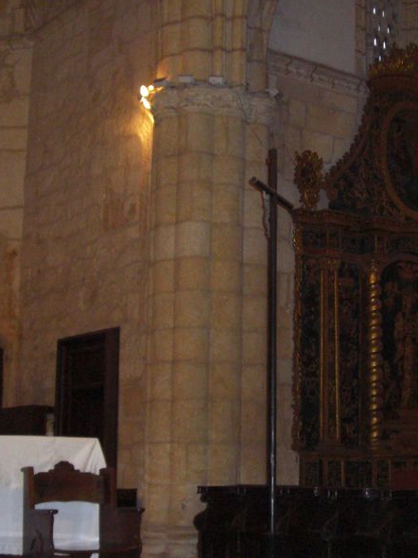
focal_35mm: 66
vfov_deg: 29.3
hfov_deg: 22.0
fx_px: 1063
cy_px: 328
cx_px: 327
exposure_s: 1/60
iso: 200
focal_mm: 6.2
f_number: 2.7
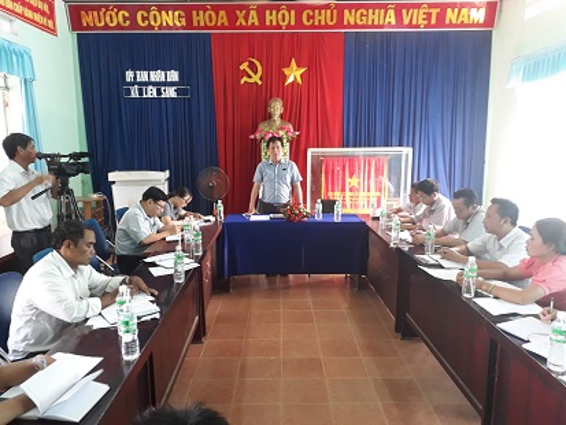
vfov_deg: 51.4
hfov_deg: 65.3
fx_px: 442
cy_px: 212
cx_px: 283
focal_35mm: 27
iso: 200
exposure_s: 1/20
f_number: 1.9
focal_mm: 3.6
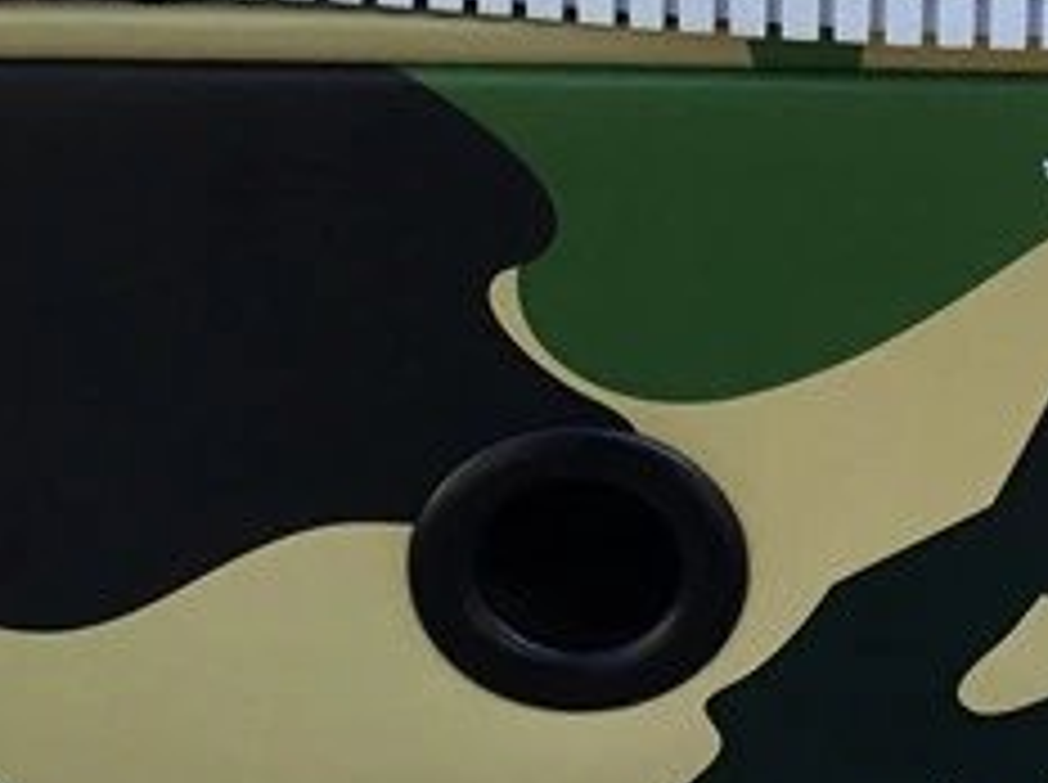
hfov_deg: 16.4
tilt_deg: -20.2
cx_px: 576
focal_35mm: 120
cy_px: -236
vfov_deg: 12.0
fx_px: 3627
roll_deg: -1.1
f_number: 2.4
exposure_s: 1/324
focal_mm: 3.3
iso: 25
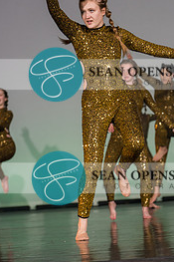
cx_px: 119
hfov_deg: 11.4
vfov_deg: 17.1
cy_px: 120
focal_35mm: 120
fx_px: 871
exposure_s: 1/500
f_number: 2.8
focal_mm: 70
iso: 400
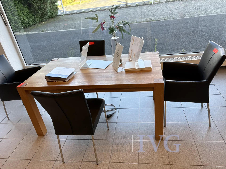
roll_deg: +10.0
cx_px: 113
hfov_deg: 67.3
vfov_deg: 53.1
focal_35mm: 26
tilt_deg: -27.1
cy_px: 84
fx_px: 170
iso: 40
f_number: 1.6
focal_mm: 5.96
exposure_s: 1/133
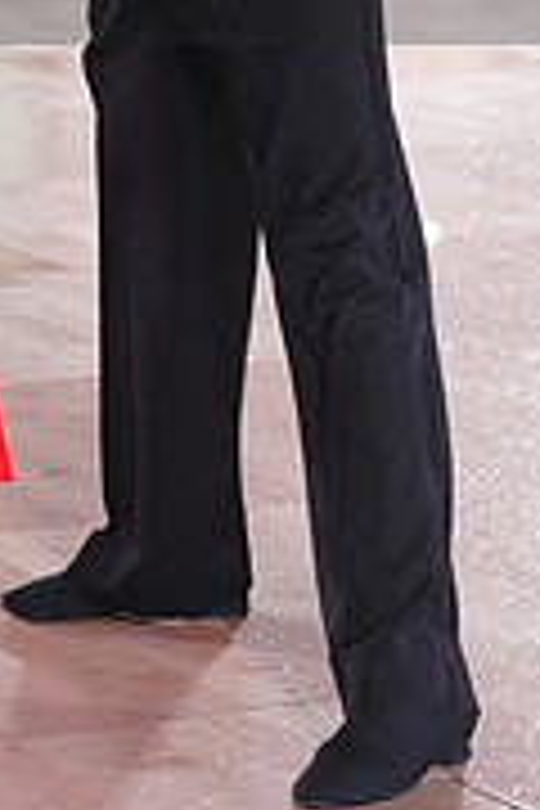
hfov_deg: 6.1
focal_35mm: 226
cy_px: -104
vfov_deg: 9.0
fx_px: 5085
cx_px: -70
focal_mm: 70
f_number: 4
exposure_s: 1/400
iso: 3200
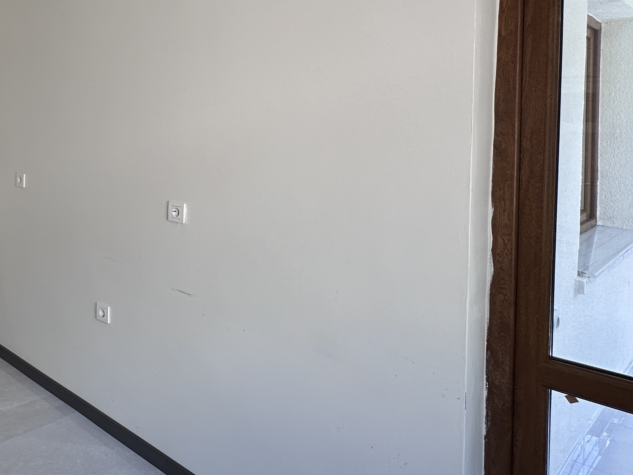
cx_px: 53
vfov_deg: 47.1
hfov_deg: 53.2
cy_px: 142
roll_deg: -0.1
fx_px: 530
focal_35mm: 29
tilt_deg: -1.3
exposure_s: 1/107
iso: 40
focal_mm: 2.22
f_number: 2.2
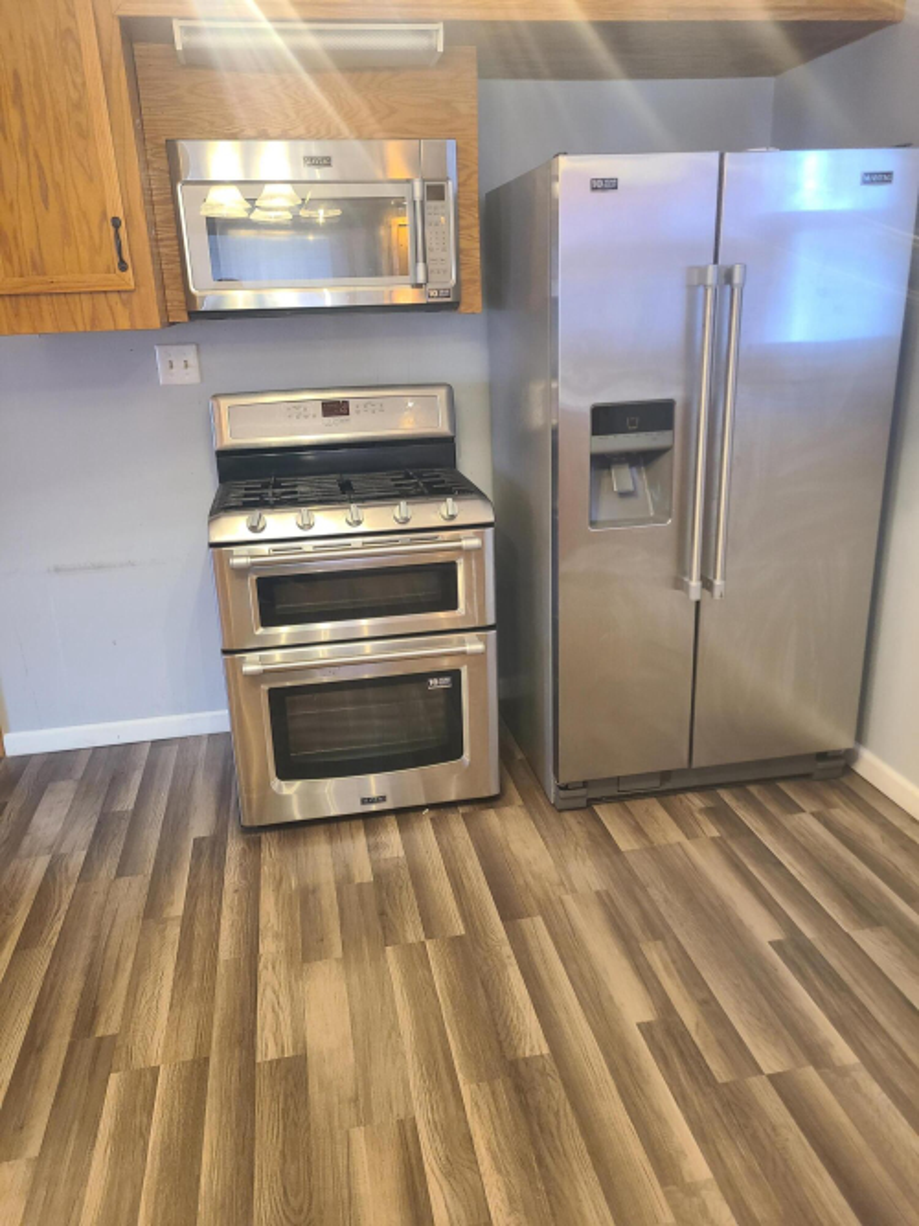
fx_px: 921
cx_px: 460
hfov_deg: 53.0
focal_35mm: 26
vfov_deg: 67.3
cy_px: 613
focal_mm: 5.4
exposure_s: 1/40
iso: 400
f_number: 1.8
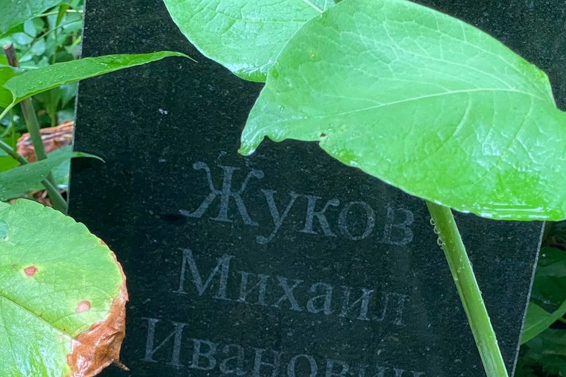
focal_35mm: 97
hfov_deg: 20.9
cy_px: 376
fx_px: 1525
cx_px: 159
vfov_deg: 13.9
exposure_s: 1/100
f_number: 2
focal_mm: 6
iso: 160
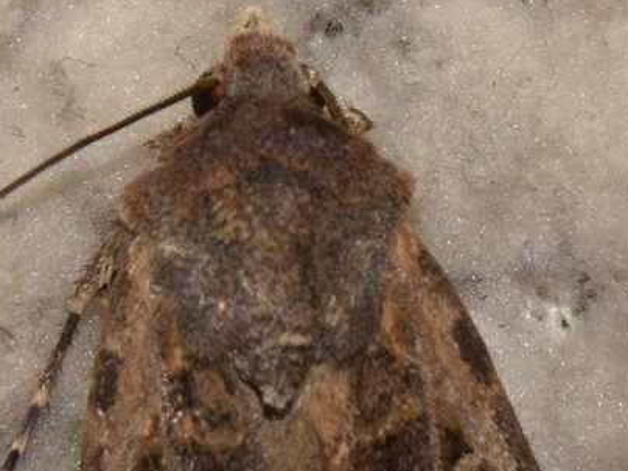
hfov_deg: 4.1
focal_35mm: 480
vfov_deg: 3.1
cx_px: 261
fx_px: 8708
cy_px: 469
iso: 1000
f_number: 14
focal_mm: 140
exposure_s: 1/200
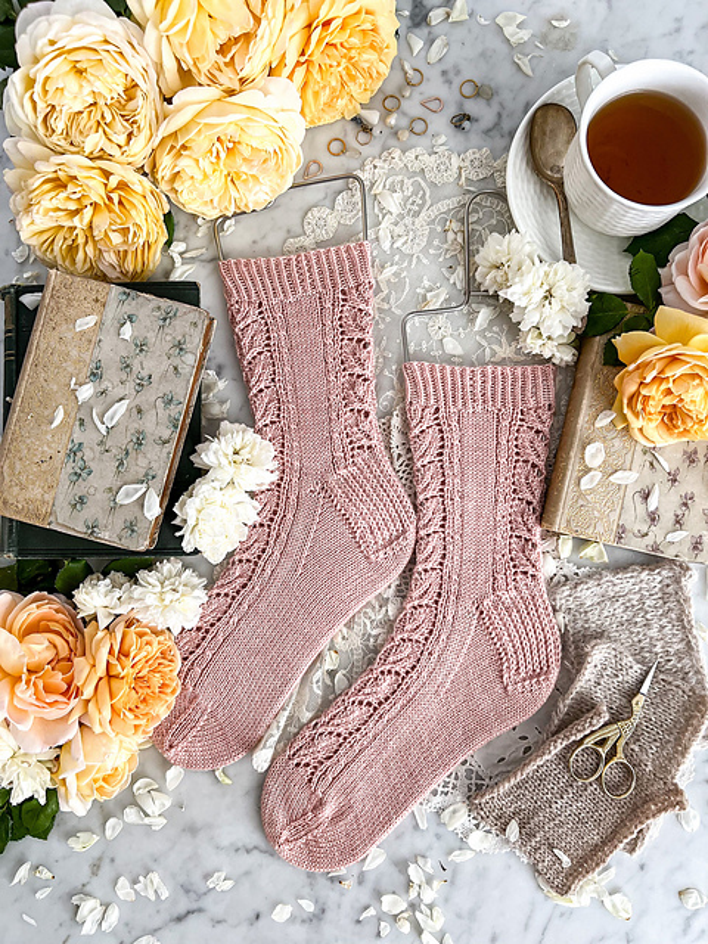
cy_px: 472
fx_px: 709
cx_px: 354
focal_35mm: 26
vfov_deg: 67.3
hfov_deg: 53.1
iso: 125
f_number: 1.5
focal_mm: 5.7
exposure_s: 1/120
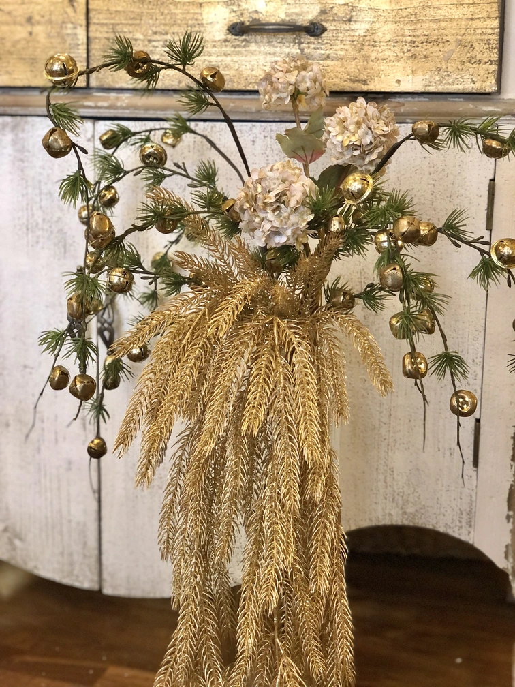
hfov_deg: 28.0
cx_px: 258
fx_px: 1032
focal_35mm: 52
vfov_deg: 36.8
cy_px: 344
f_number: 2.4
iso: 160
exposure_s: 1/17
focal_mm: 6
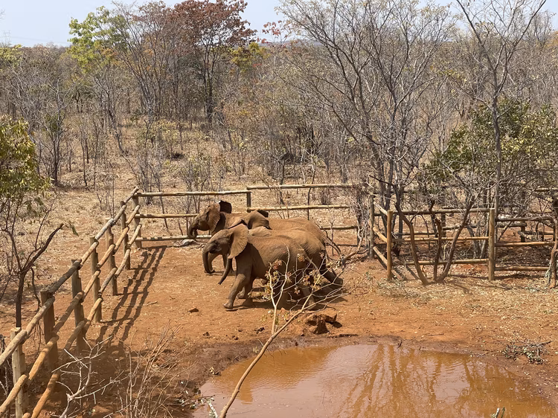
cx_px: 279
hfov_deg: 30.3
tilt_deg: -9.2
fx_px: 1031
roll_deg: +1.1
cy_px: 209
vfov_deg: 22.9
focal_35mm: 64
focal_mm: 7.5
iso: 20
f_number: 2.2
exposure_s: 1/622
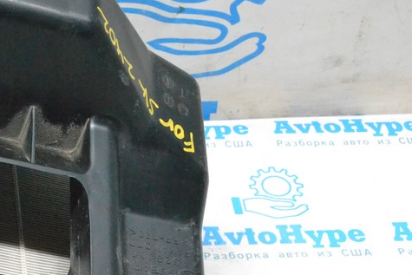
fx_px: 962
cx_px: 26
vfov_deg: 16.2
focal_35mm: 84
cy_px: 201
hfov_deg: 23.4
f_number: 9
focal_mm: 26
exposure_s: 1/160
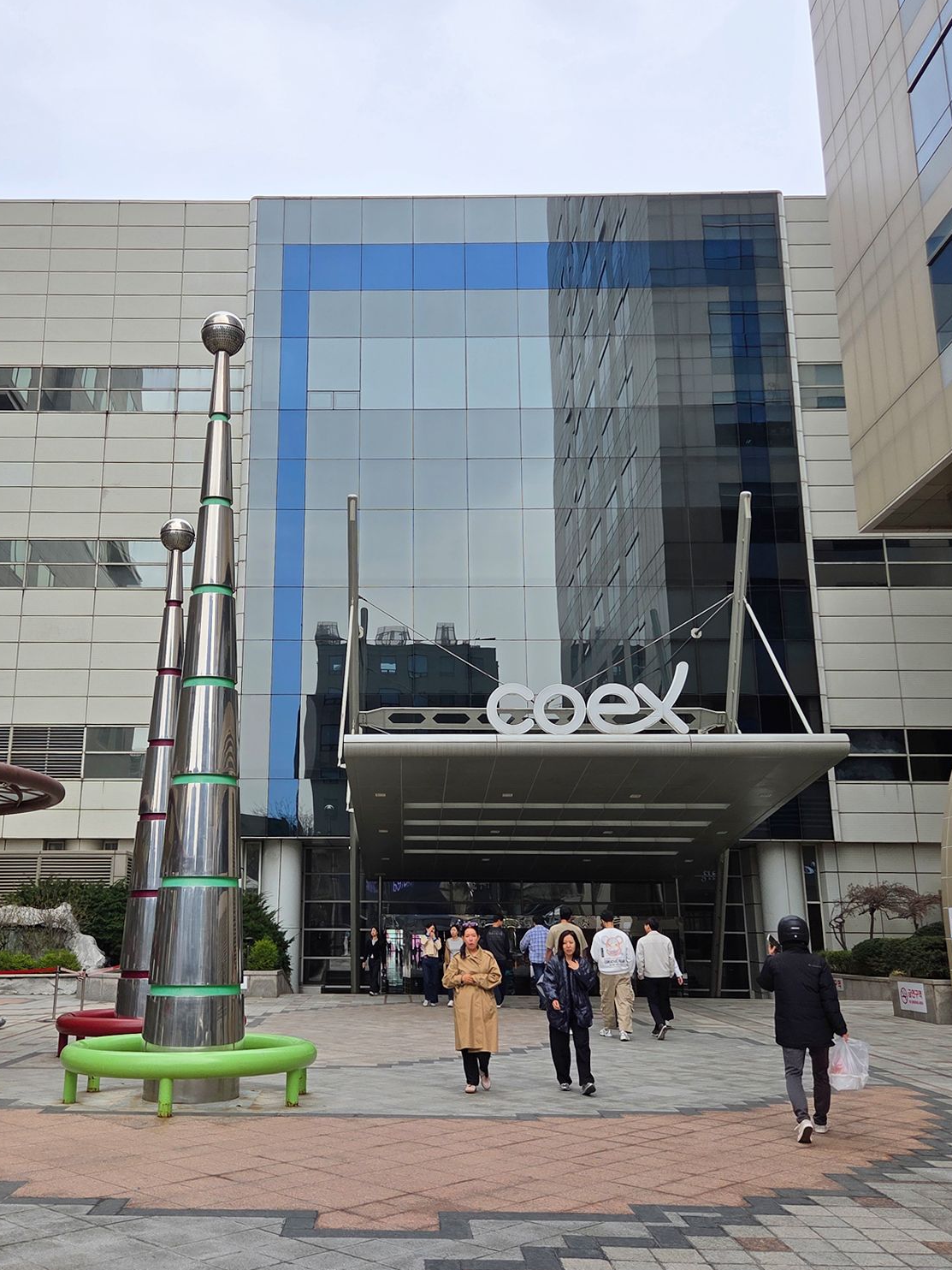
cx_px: 366
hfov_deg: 45.1
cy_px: 638
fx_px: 1137
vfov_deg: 58.4
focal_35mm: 31
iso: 80
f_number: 1.8
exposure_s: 1/3667
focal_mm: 5.4
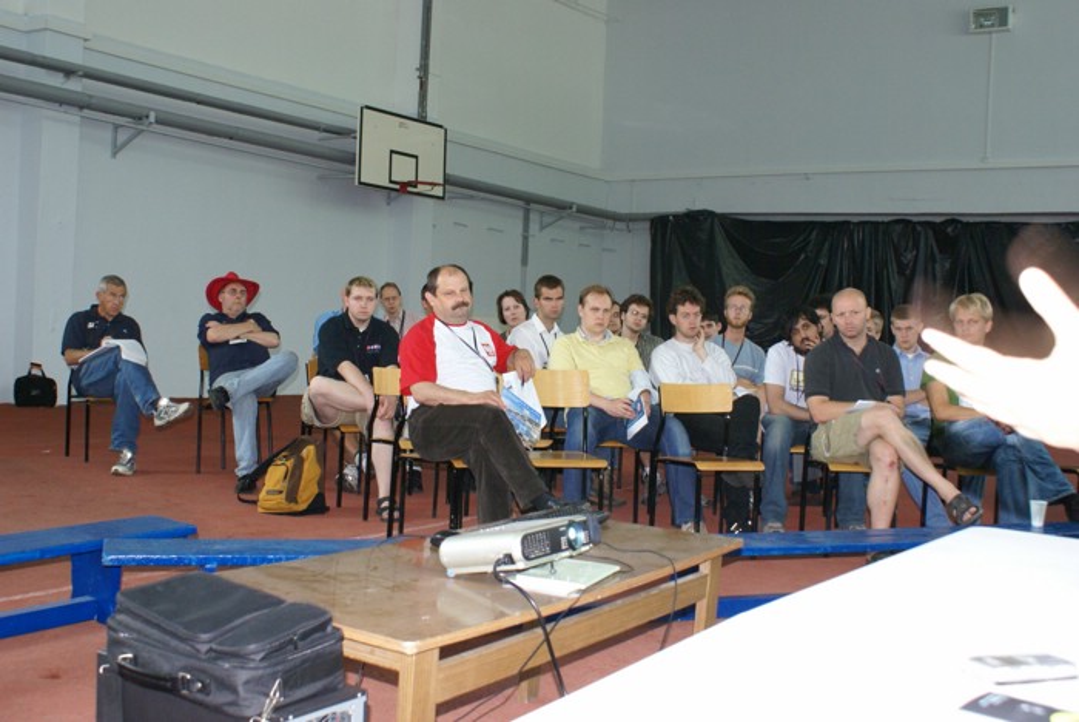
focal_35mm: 36
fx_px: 1080
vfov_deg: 36.9
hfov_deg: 53.1
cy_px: 361
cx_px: 540
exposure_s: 1/8
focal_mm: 24
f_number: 5.6
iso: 800
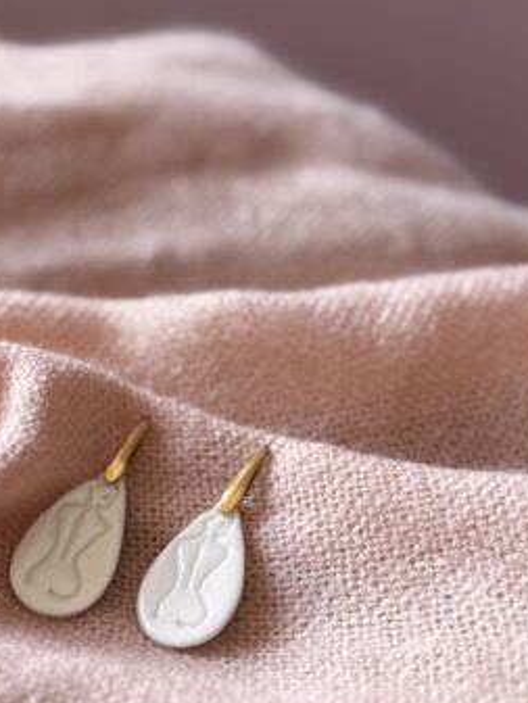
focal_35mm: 57
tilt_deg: -43.2
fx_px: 1158
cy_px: 426
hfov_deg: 25.1
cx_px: 79
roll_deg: -7.5
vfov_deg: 33.7
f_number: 1.78
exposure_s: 1/121
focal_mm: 6.76
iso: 160
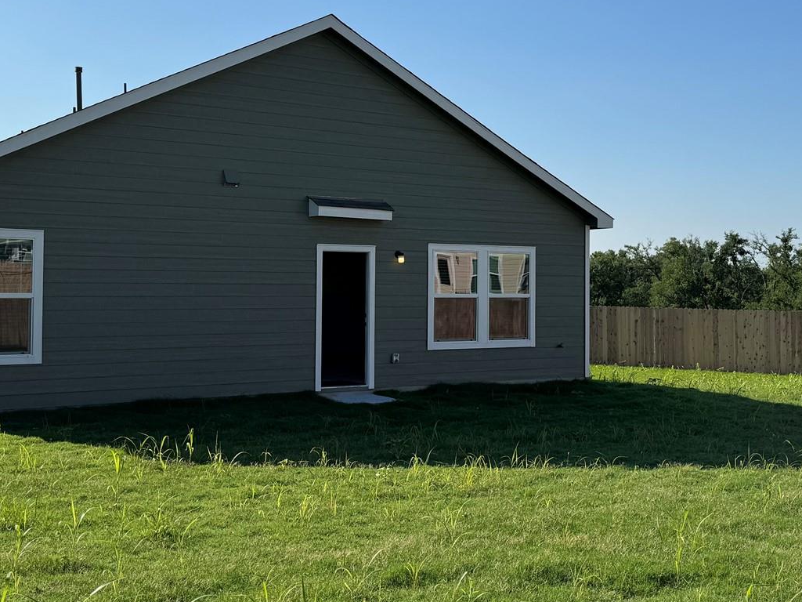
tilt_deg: +0.8
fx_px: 1112
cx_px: 487
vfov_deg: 30.2
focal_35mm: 48
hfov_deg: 39.5
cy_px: 259
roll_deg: -0.5
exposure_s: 1/7092
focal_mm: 6.76
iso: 80
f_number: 1.78
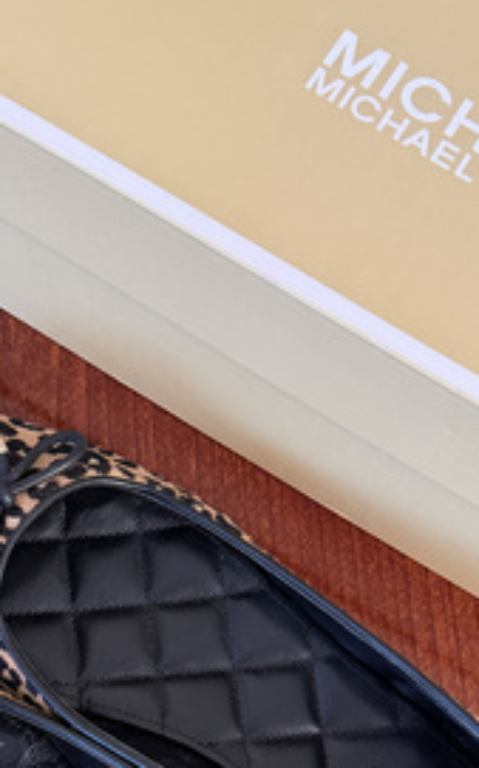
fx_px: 983
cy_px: 621
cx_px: 191
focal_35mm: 47
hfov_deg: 27.3
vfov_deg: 40.8
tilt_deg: -75.4
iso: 640
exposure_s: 1/60
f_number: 1.78
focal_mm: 6.76
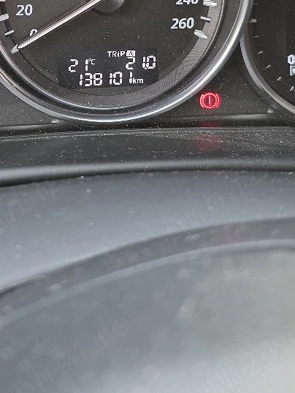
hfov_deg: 25.6
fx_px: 647
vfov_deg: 31.8
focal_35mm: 57
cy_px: 22
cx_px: 101
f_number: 1.7
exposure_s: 1/101
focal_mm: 6.3
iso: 200
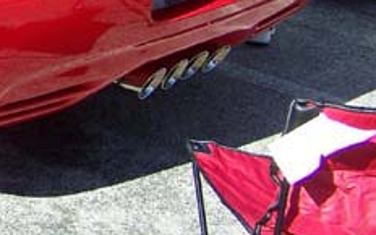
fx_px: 1424
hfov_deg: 13.7
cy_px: -51
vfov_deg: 9.3
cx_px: -264
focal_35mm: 139
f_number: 2.8
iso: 80
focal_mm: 6.3
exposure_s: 1/800
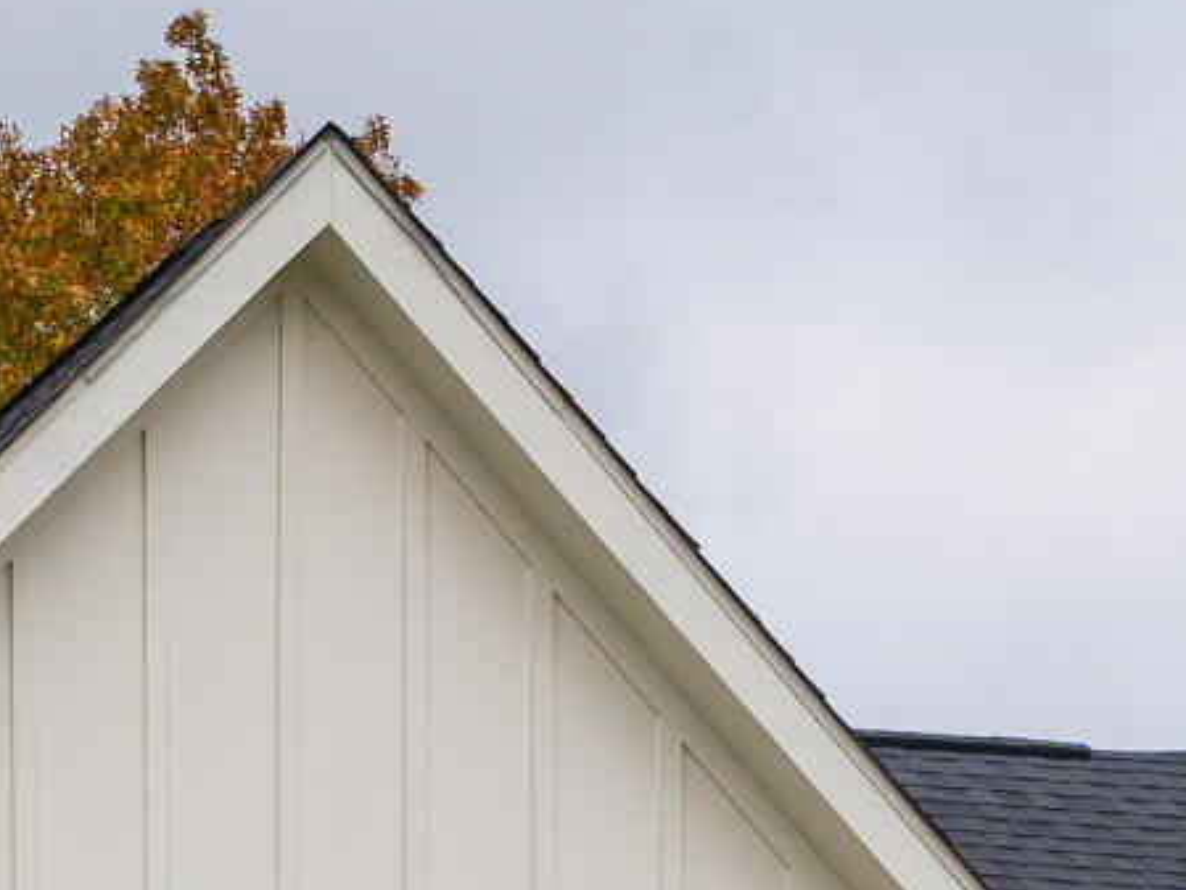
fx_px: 7711
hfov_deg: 8.6
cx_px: -695
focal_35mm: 225
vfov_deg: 6.3
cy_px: 2269
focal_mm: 35
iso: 320
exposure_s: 1/640
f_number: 7.1
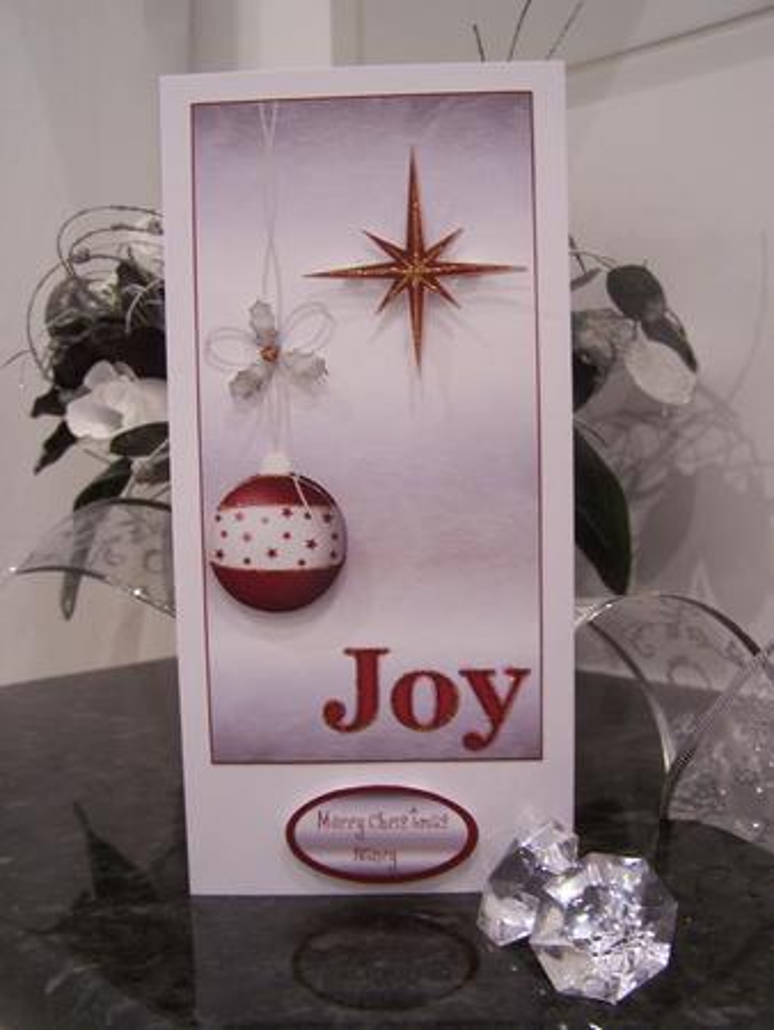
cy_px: 515
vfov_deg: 49.0
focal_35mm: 38
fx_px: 1132
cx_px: 387
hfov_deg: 37.8
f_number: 2.8
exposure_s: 1/10
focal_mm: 6.3
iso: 140
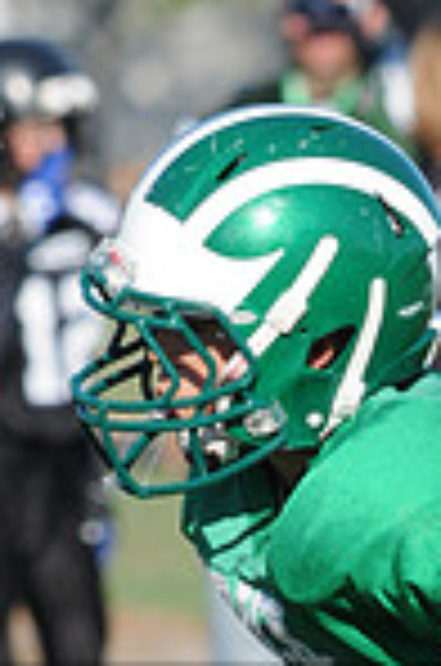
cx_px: 358
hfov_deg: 0.8
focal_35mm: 1762
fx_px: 32527
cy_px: 878
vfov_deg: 1.2
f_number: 8
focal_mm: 300
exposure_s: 1/500
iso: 200
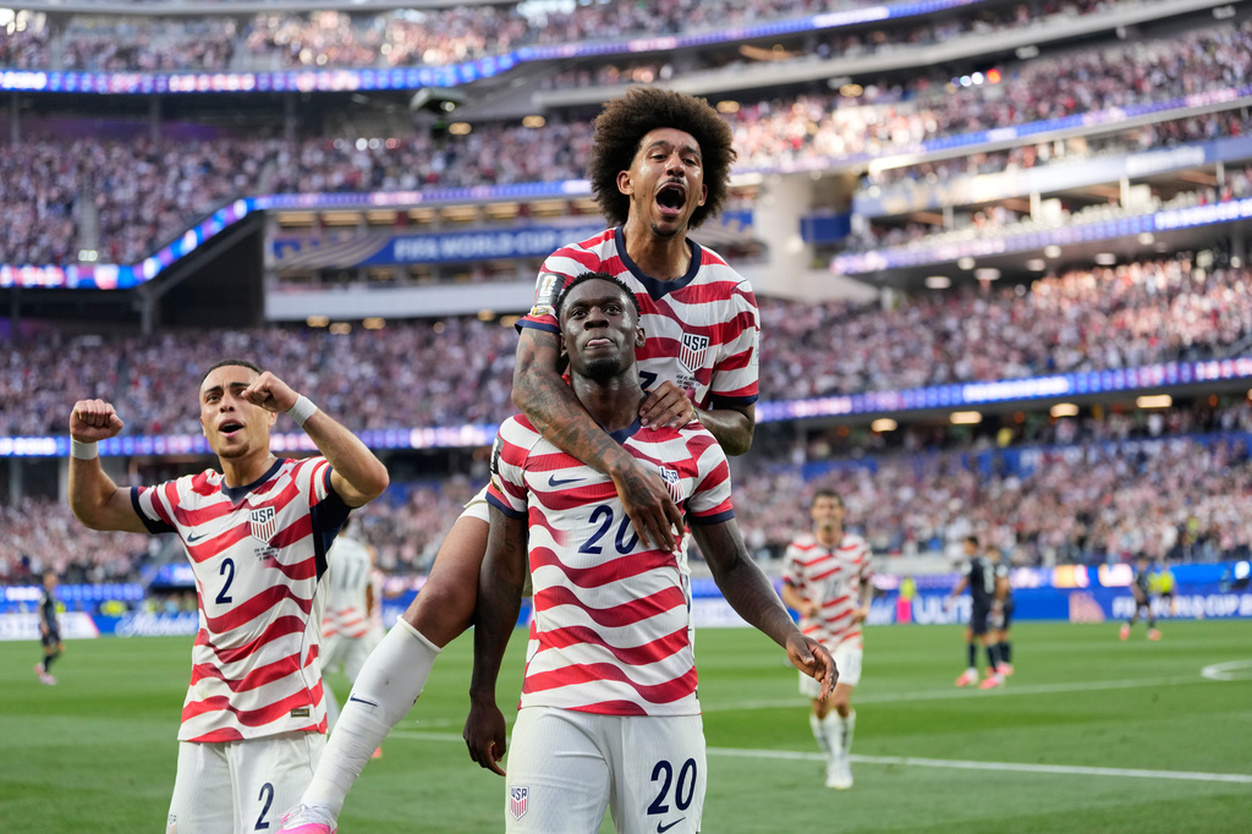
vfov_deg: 19.4
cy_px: 417
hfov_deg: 28.9
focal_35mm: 70
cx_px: 626
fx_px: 2434
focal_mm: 70
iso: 1250
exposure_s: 1/1250
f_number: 2.8
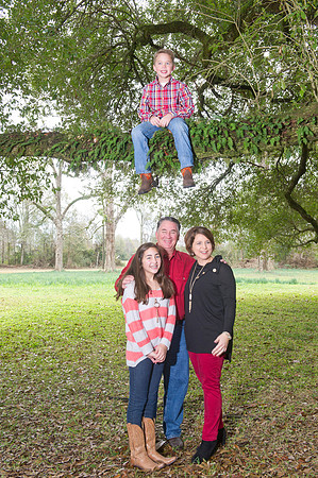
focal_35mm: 40
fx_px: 531
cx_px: 159
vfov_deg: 48.5
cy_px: 239
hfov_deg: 33.3
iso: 800
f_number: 5.6
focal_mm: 40
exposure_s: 1/80
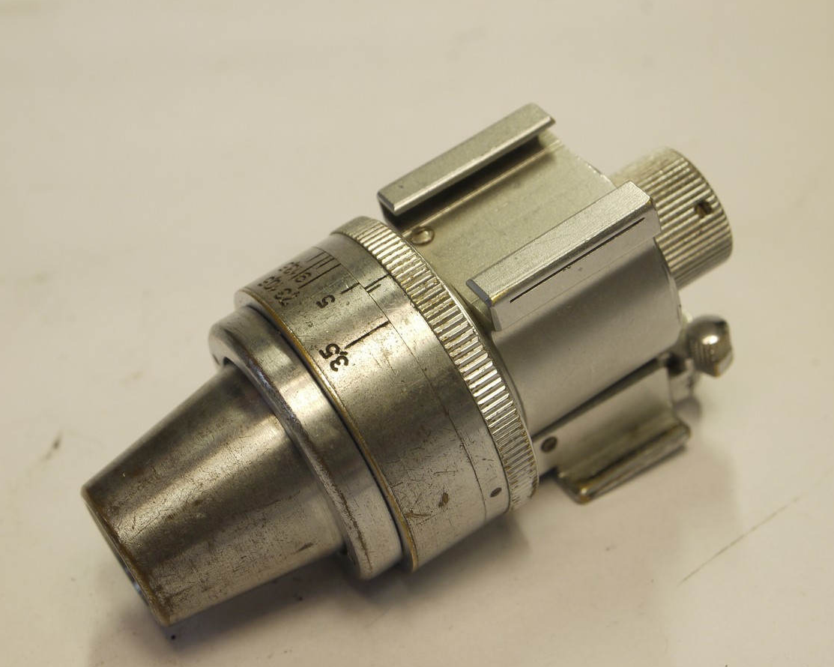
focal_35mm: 80
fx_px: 1974
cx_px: 443
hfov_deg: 23.8
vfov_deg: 19.2
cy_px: 335
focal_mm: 38
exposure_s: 1/15
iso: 400
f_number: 10
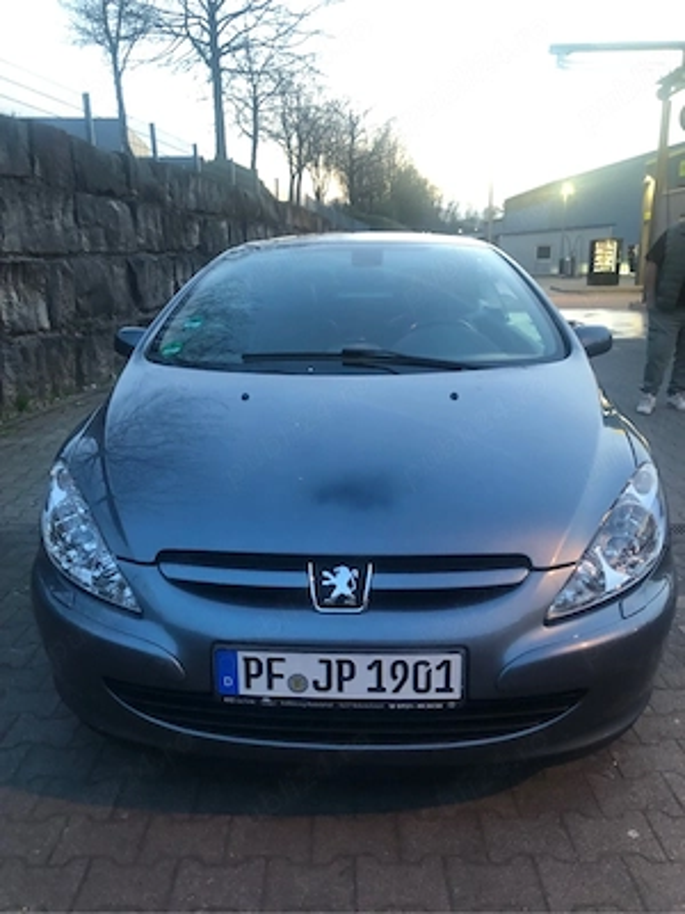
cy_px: 457
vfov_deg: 63.4
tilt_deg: -15.2
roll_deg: +0.2
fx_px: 739
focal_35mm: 28
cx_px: 342
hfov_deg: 49.7
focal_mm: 3.99
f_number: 1.8
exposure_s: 1/17
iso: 100
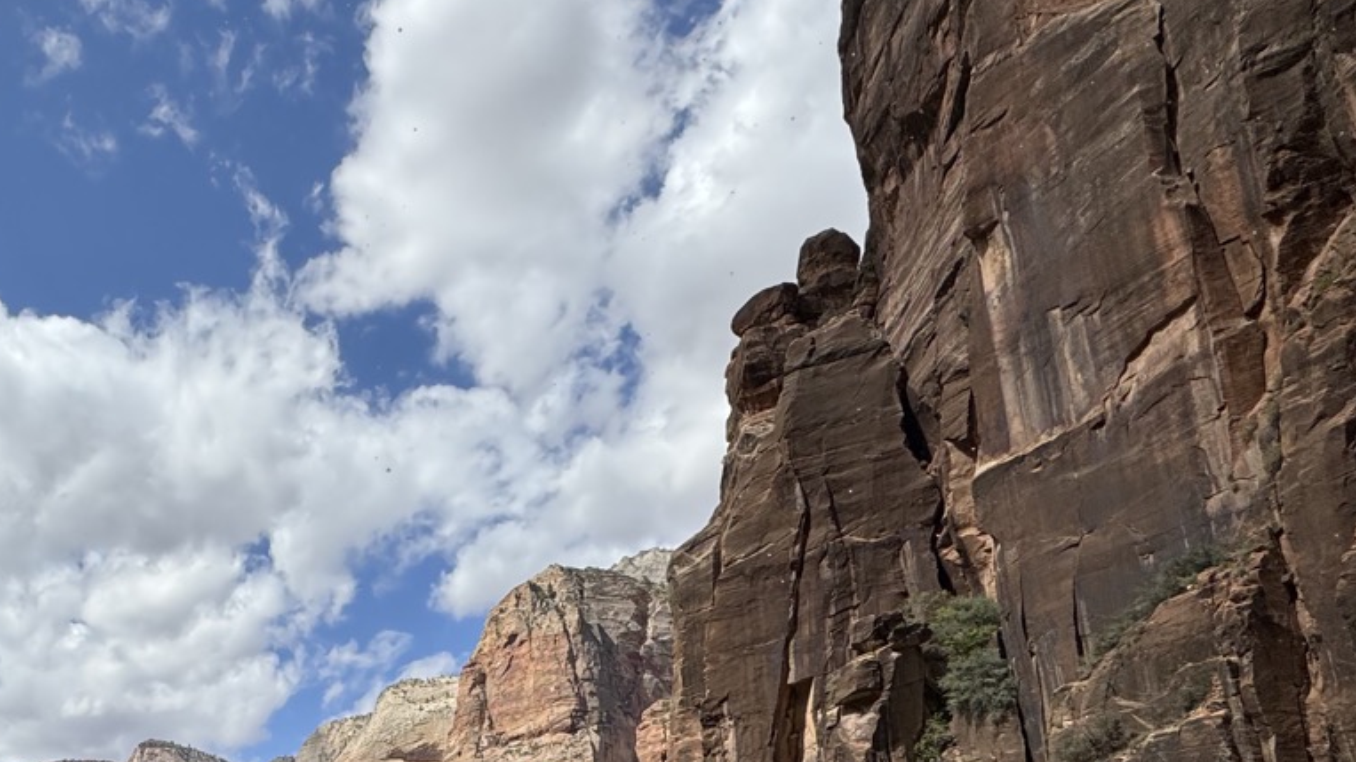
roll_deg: -0.9
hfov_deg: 55.0
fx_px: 1150
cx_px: 201
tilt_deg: +16.0
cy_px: 684
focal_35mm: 32
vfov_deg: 34.6
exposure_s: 1/3717
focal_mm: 2.22
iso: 50
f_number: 2.2
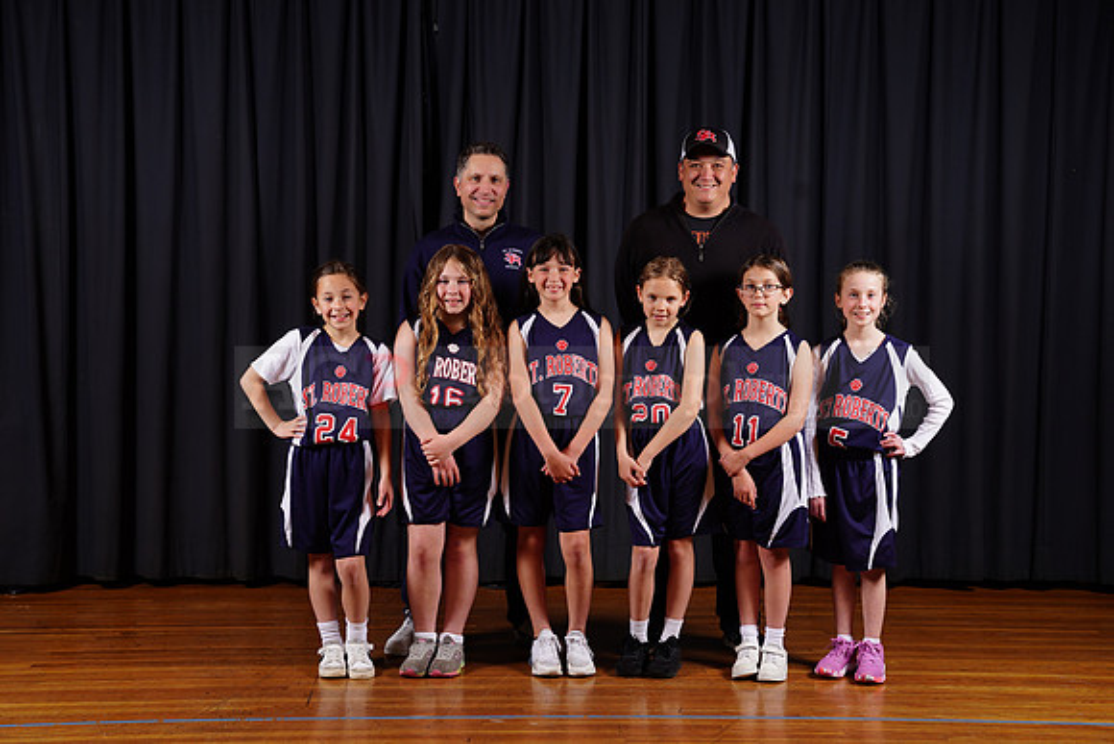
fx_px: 1888
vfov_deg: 22.3
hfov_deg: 32.9
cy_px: 372
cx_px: 557
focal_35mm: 61
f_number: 5.6
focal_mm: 61
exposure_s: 1/200
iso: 200
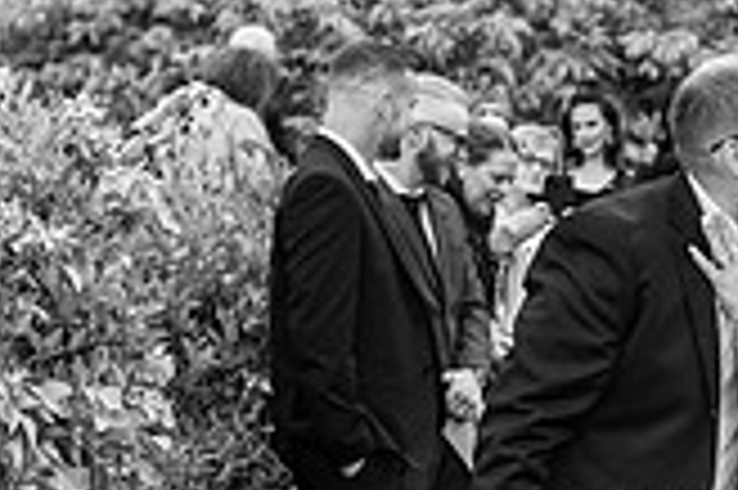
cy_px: 593
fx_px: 2539
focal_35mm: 124
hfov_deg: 16.0
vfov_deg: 10.8
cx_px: 828
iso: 125
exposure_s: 1/500
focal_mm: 35
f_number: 2.8
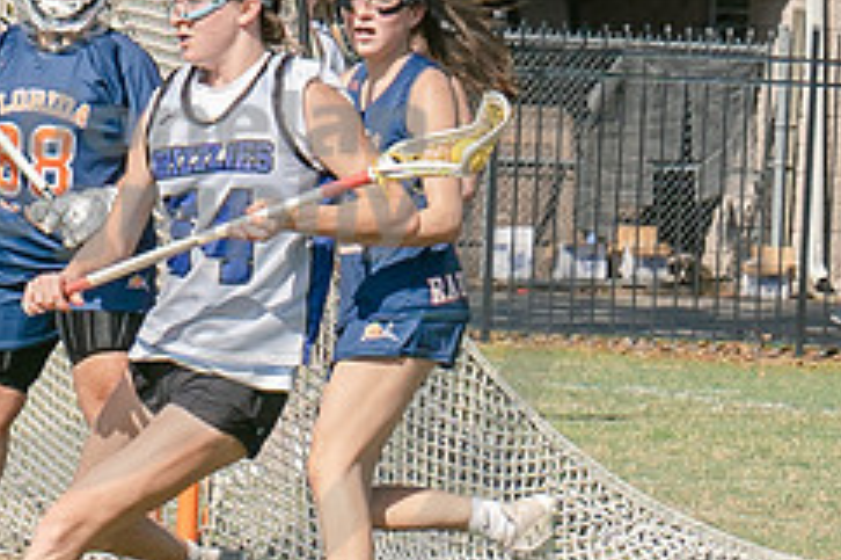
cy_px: 178
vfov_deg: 2.6
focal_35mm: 532
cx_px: 82
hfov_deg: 3.9
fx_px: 12419
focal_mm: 70
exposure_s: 1/1250
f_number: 5.6
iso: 250
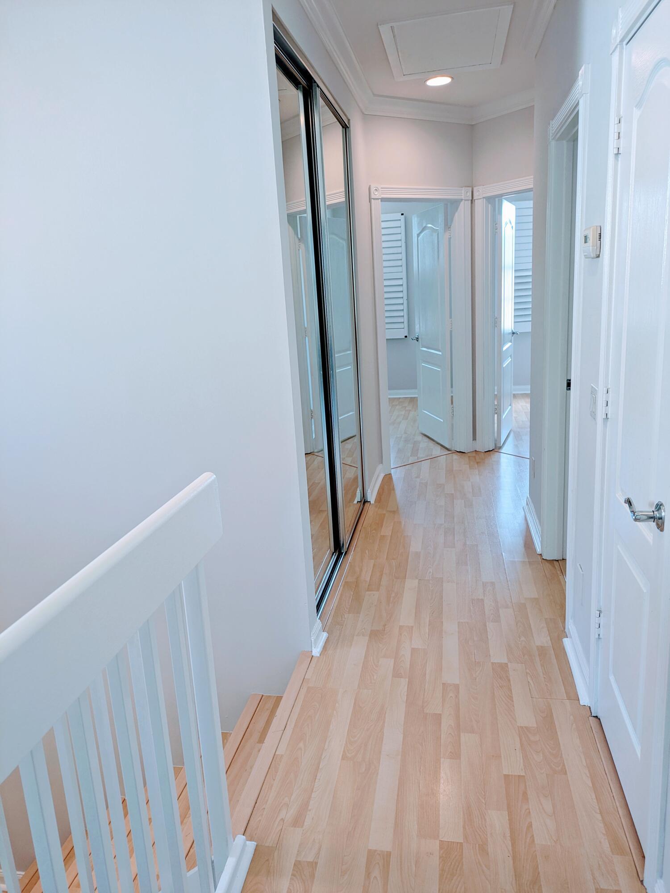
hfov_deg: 54.9
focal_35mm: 25
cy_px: 446
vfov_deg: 69.4
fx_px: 645
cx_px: 335
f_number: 1.89
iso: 62
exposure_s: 1/60
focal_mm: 5.43
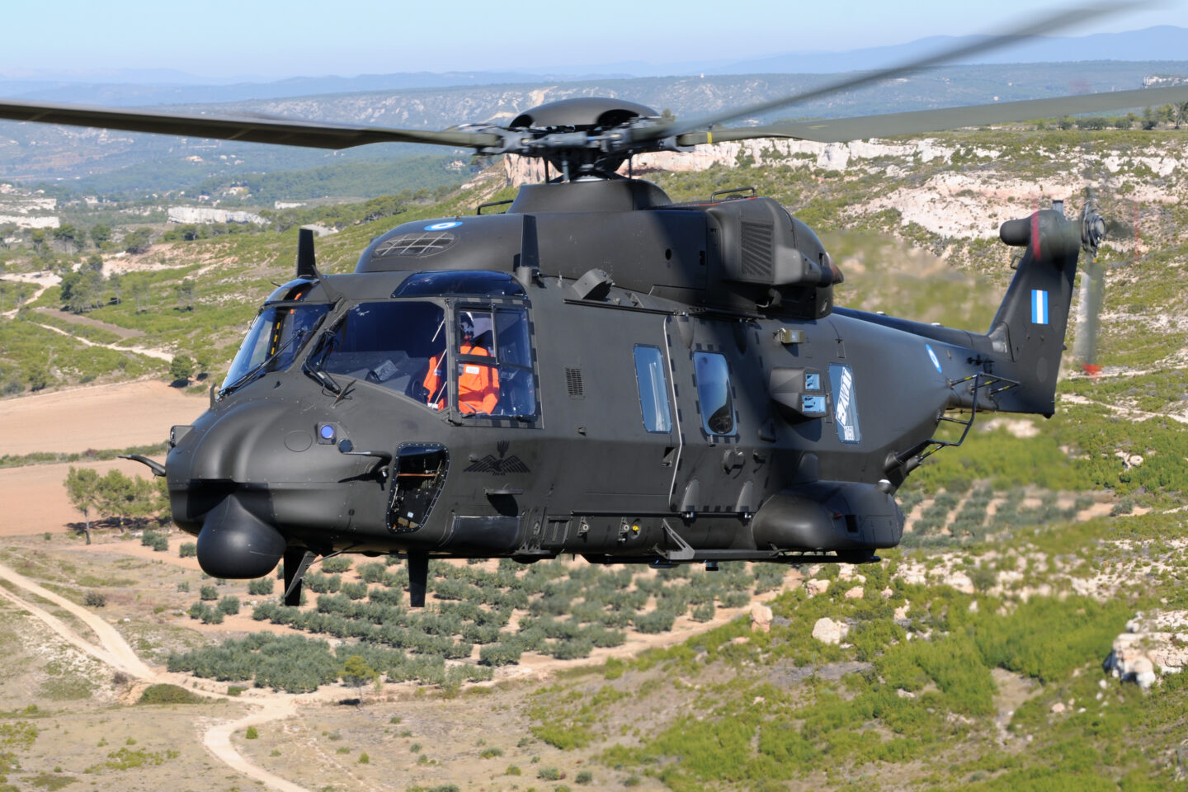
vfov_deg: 13.0
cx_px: 594
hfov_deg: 19.5
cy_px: 396
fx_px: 3465
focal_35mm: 105
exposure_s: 1/320
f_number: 9
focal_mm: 70
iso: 200
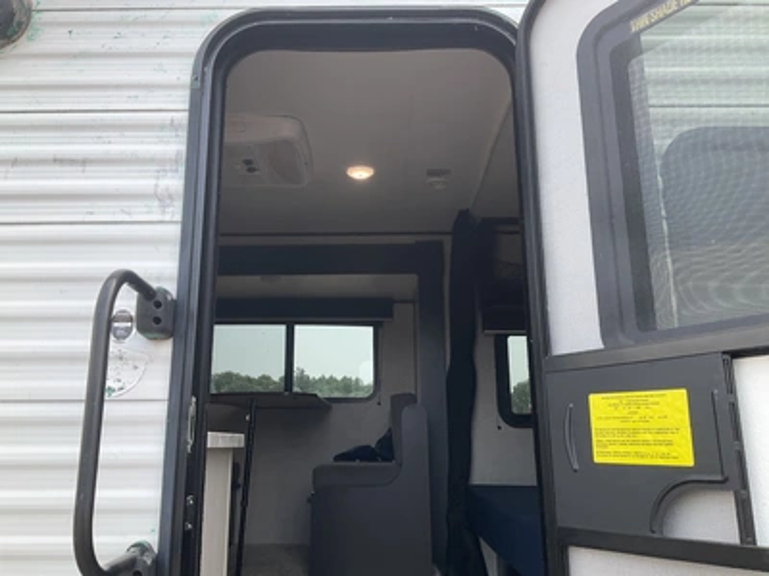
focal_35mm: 29
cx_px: 384
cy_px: 288
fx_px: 644
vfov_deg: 48.2
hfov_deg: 61.7
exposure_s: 1/509
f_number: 1.8
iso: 25
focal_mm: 3
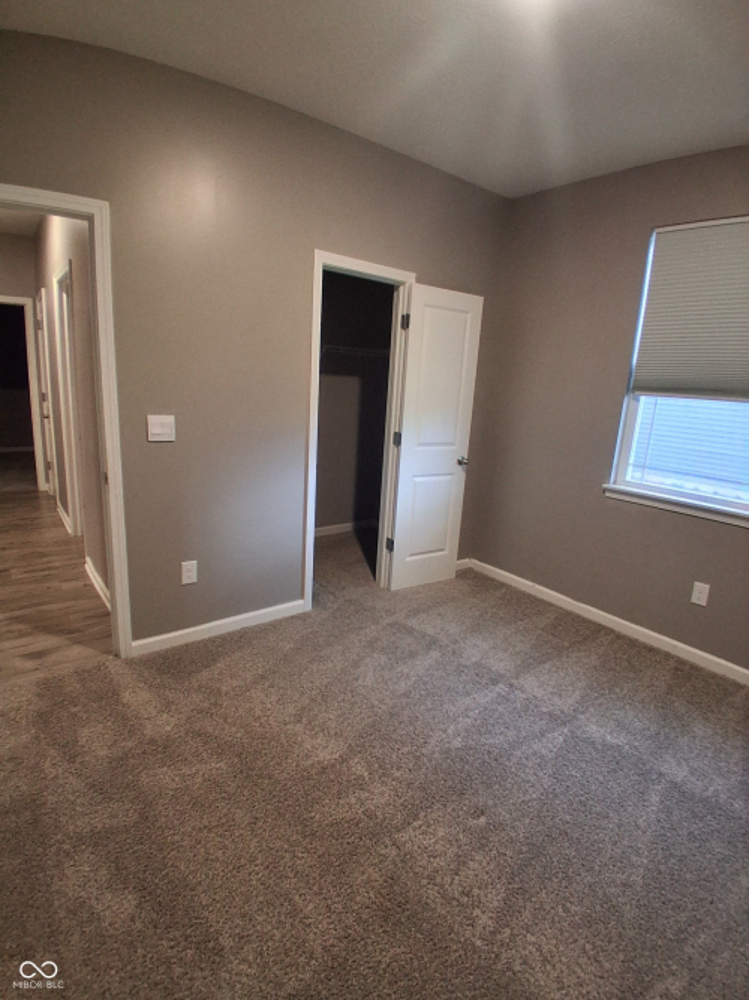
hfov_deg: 74.7
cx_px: 374
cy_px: 500
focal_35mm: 17
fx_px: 491
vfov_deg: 91.0
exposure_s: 1/30
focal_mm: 1.4
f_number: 2.2
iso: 400
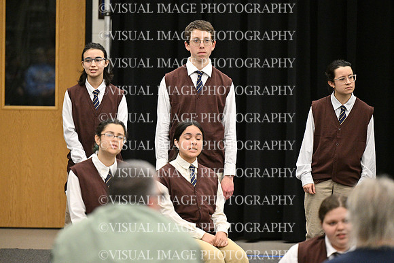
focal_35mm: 180
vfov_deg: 7.6
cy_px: 132
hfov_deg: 11.4
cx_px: 197
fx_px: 1970
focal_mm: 180
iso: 6400
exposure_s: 1/800
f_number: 2.8
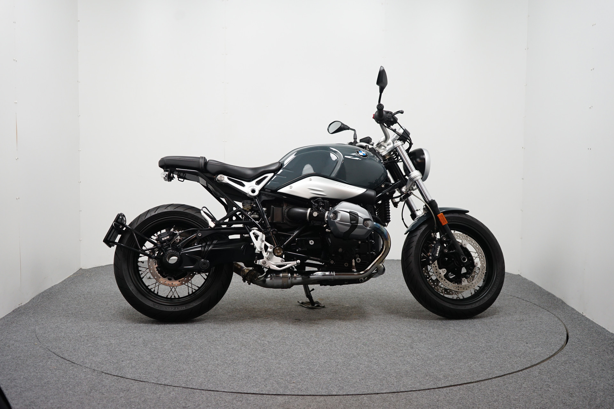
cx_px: 307
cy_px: 204
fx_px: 750
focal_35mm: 44
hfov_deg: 44.5
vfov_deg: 30.5
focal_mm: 44
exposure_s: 1/60
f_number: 4.5
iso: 640
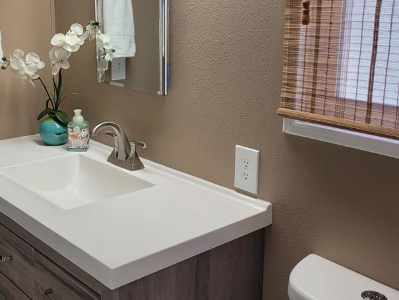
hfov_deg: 42.9
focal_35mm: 44
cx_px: 181
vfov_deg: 32.8
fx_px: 507
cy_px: 124
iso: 40
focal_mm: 5.4
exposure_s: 1/122
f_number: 1.8
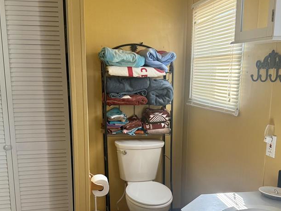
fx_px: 325
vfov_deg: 35.6
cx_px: 147
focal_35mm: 40
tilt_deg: -12.4
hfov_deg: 46.8
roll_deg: -1.3
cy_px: 141
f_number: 1.78
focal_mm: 6.76
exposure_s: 1/132
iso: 200
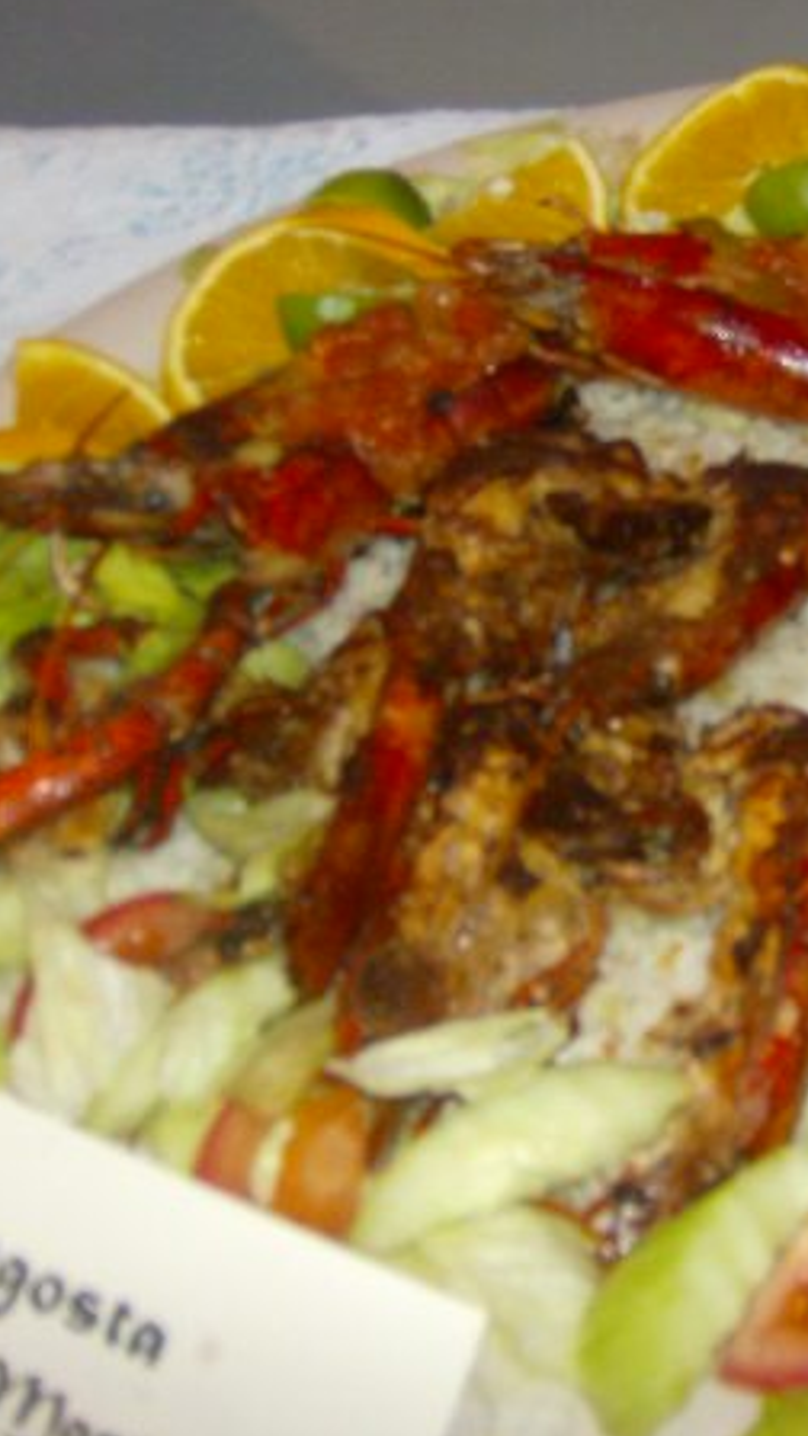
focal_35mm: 56
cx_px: 991
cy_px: 699
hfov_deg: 20.0
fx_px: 2133
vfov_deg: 37.2
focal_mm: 6
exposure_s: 1/60
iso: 200
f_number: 2.8
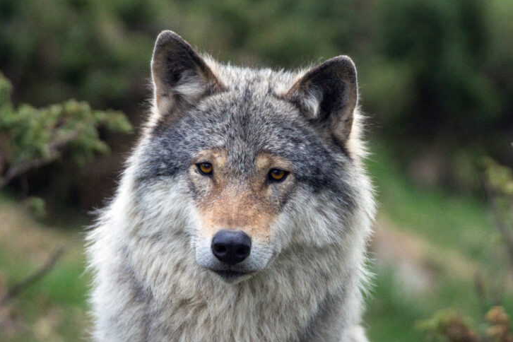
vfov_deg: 3.6
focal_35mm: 377
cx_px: 256
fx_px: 5372
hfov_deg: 5.5
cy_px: 171
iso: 800
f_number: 5.6
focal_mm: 250
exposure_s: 1/2500
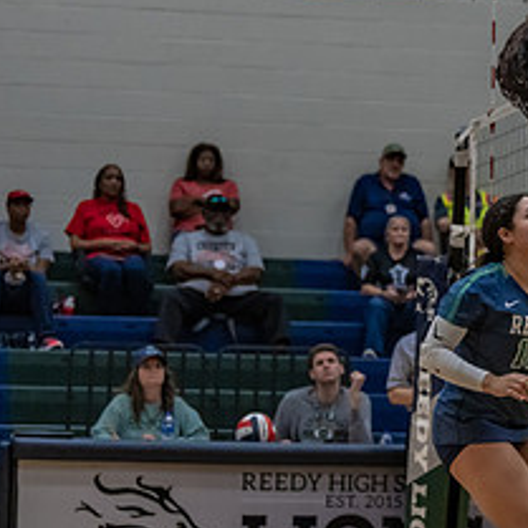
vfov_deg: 9.9
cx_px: 672
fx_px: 3054
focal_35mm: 177
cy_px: 126
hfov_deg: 9.7
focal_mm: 70
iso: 2500
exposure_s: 1/1000
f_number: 2.8
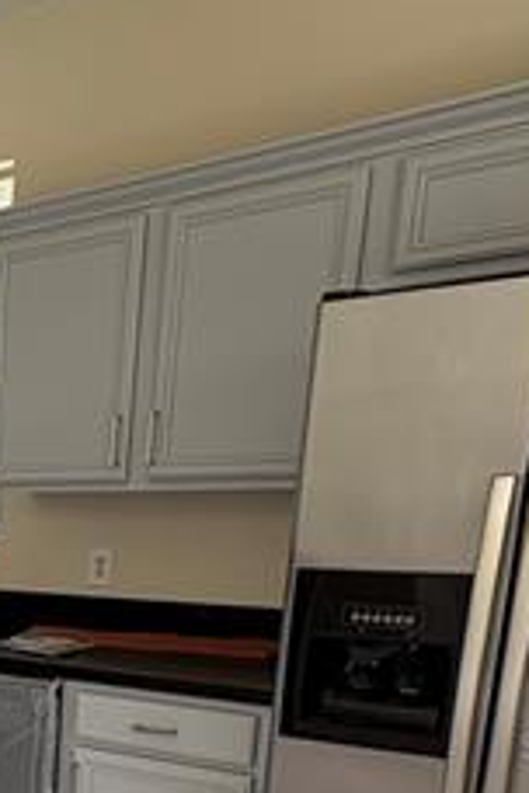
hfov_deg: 21.6
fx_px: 1080
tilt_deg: -12.5
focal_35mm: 49
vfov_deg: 37.2
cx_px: -324
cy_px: 744
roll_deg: -0.1
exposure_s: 1/99
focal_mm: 2.22
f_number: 2.2
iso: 80
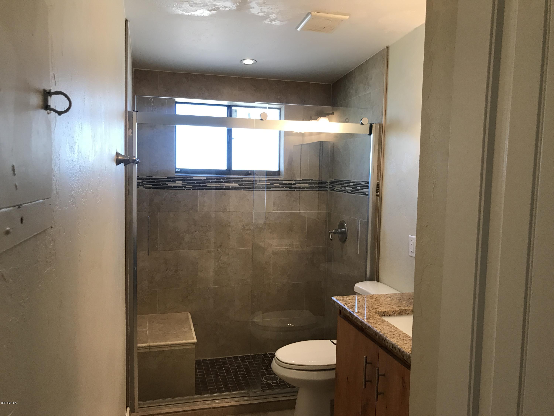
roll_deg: -0.6
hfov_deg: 63.4
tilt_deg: -5.1
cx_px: 277
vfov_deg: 49.7
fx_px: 448
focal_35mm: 28
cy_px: 208
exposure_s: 1/30
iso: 25
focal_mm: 3.99
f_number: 1.8
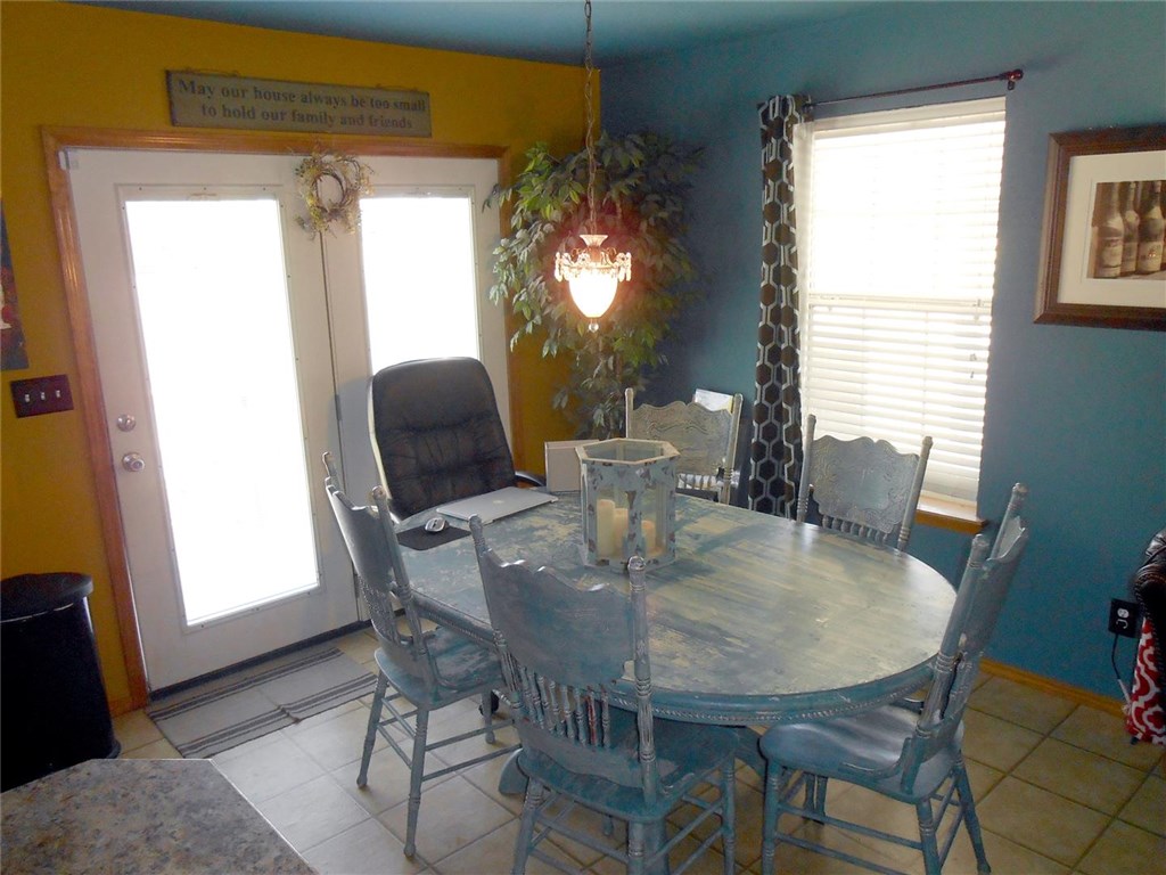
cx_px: 583
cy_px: 438
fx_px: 876
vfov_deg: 53.1
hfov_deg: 67.3
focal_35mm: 26
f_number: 3.5
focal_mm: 4.6
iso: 250
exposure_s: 1/30
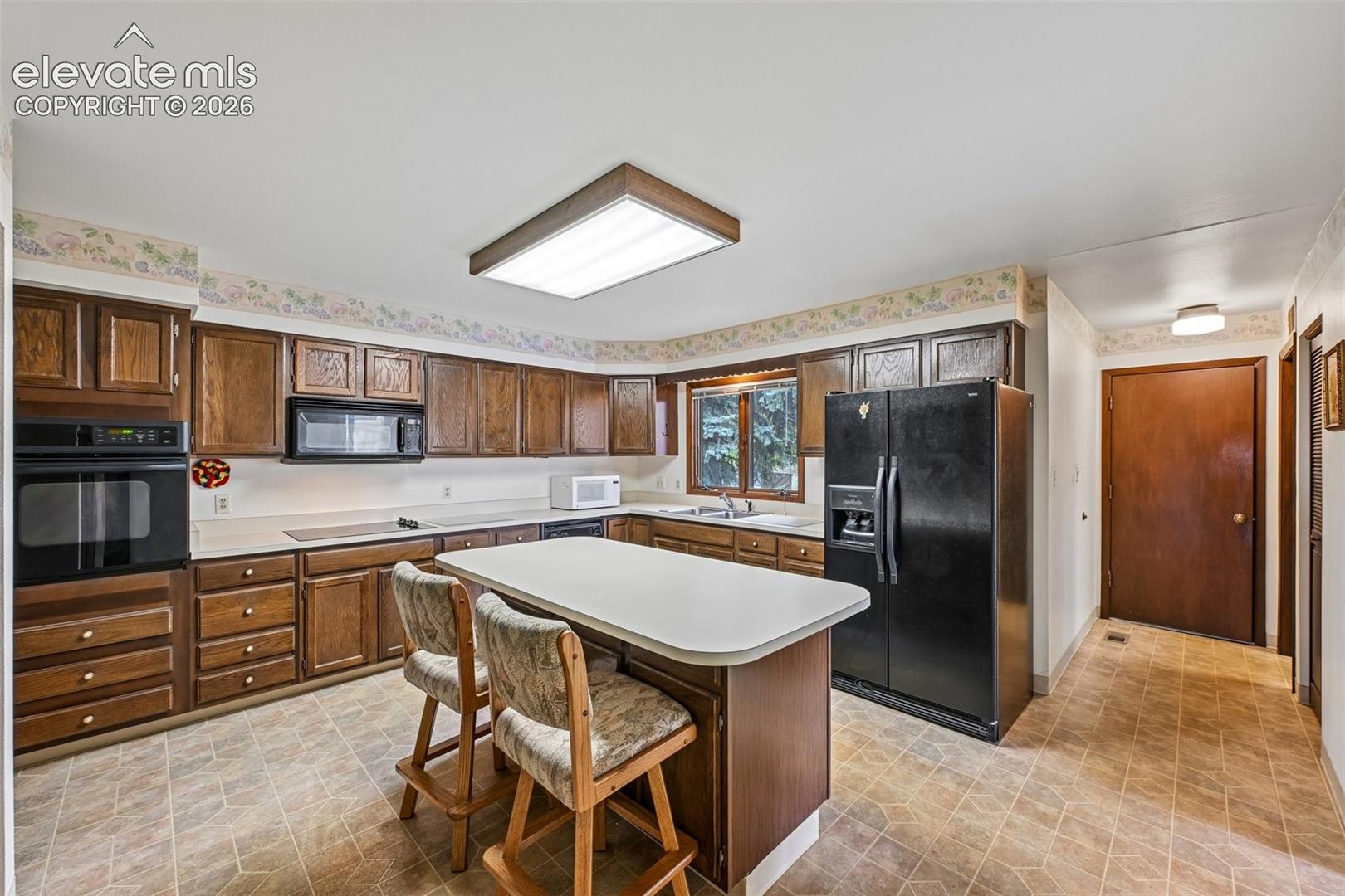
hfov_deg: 104.3
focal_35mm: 14
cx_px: 672
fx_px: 523
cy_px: 448
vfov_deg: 81.2
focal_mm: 14
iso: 400
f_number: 11
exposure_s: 1/4
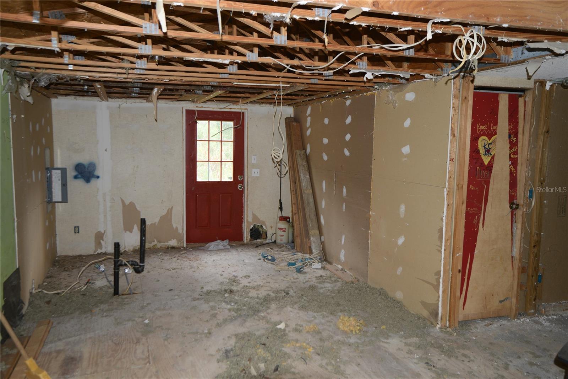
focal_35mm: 30
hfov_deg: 61.9
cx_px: 284
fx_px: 473
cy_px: 190
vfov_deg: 43.6
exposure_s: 1/60
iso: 640
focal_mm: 30
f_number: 5
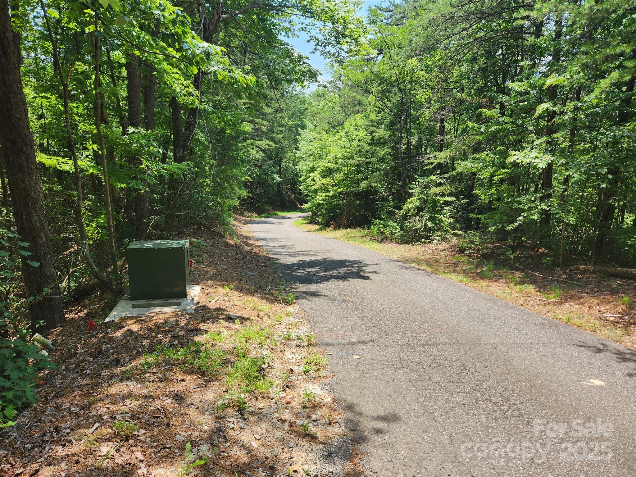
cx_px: 318
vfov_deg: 58.9
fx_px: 423
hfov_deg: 73.9
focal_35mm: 23
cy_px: 238
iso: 20
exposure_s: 1/447
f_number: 1.8
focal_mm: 5.4
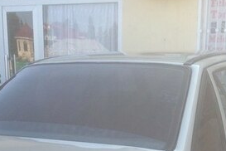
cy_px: 188
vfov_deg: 15.7
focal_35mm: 83
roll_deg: -1.0
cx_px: 150
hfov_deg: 24.4
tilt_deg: -13.7
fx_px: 521
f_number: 2.4
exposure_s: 1/536
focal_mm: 4.12
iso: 50
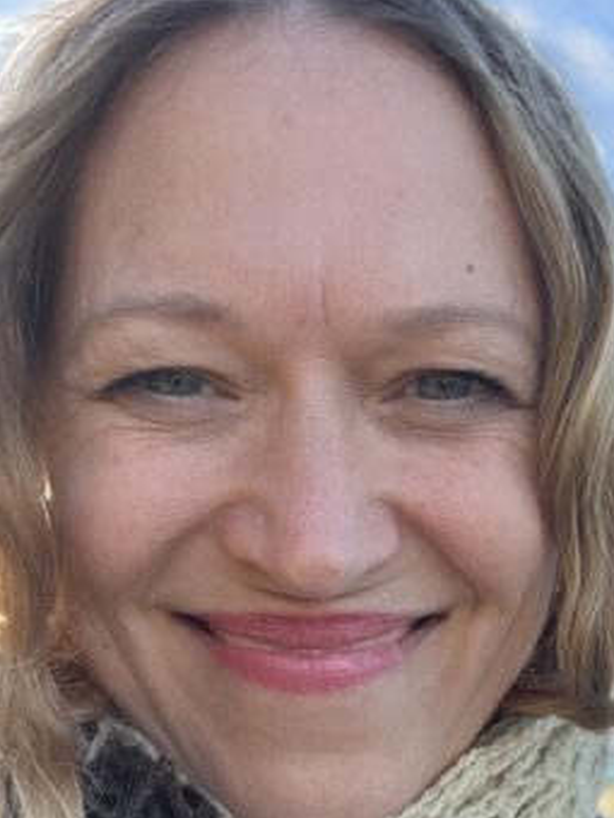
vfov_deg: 35.0
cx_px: 366
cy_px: 659
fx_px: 1253
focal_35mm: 53
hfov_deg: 27.5
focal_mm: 2.71
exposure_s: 1/142
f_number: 2.2
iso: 50
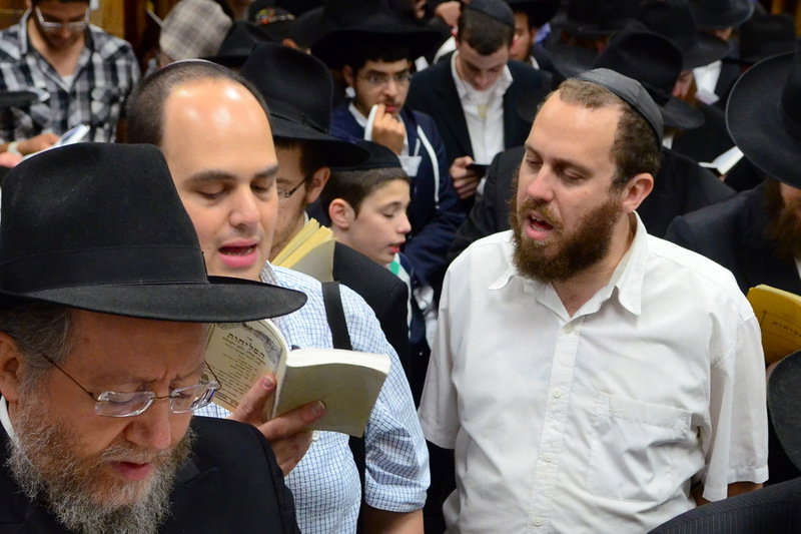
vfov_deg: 43.6
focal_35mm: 30
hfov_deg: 61.9
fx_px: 667
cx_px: 400
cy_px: 267
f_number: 3.5
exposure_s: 1/125
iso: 2000
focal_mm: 20
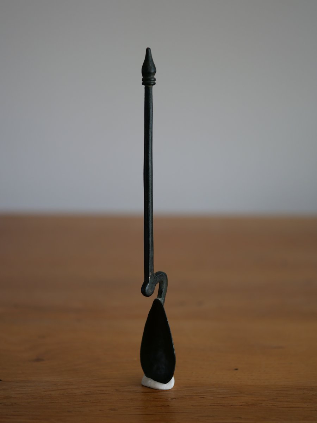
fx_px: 733
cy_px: 212
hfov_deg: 24.4
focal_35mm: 60
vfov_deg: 32.2
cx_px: 158
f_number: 2.8
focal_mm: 30
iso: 200
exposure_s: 1/100
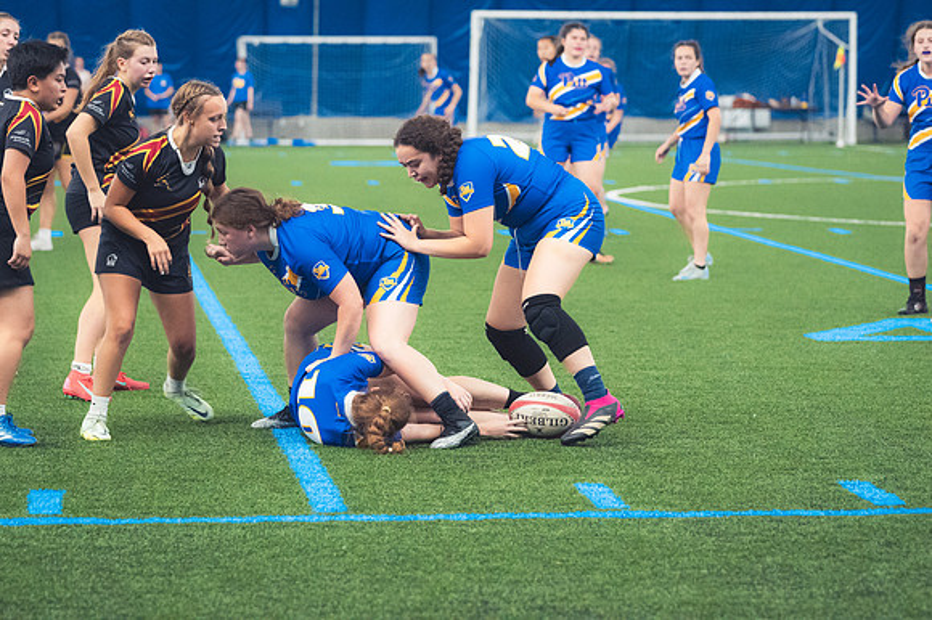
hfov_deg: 14.9
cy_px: 310
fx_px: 3570
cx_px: 466
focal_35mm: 138
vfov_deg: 9.9
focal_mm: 92
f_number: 2.8
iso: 5600
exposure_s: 1/320
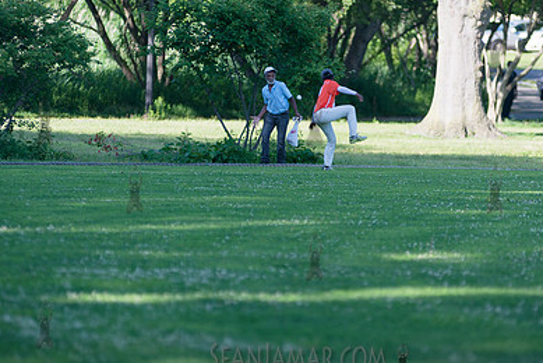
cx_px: 314
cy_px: 121
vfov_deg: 4.6
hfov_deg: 6.9
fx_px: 4498
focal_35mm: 298
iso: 200
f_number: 2.8
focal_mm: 200
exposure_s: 1/1600
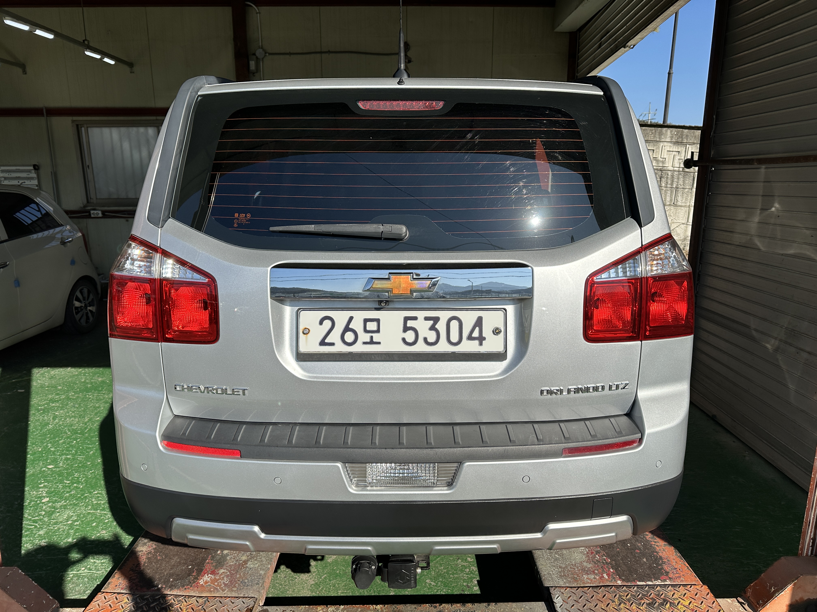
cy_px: 306
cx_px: 408
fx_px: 566
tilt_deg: -12.4
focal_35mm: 24
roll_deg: +0.4
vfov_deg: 56.8
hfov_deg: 71.6
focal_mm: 6.86
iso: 80
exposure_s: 1/5000
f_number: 1.78
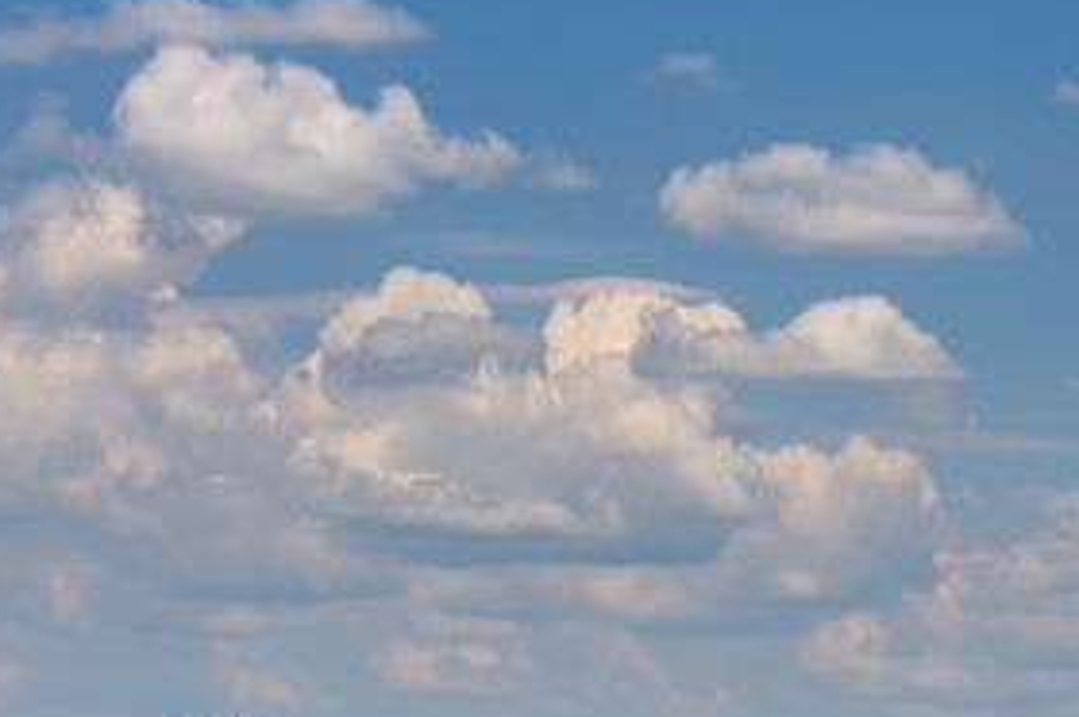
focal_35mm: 183
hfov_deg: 11.1
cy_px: 538
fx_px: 5478
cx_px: 1218
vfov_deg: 7.5
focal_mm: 37.5
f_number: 11
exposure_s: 1/80
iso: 200
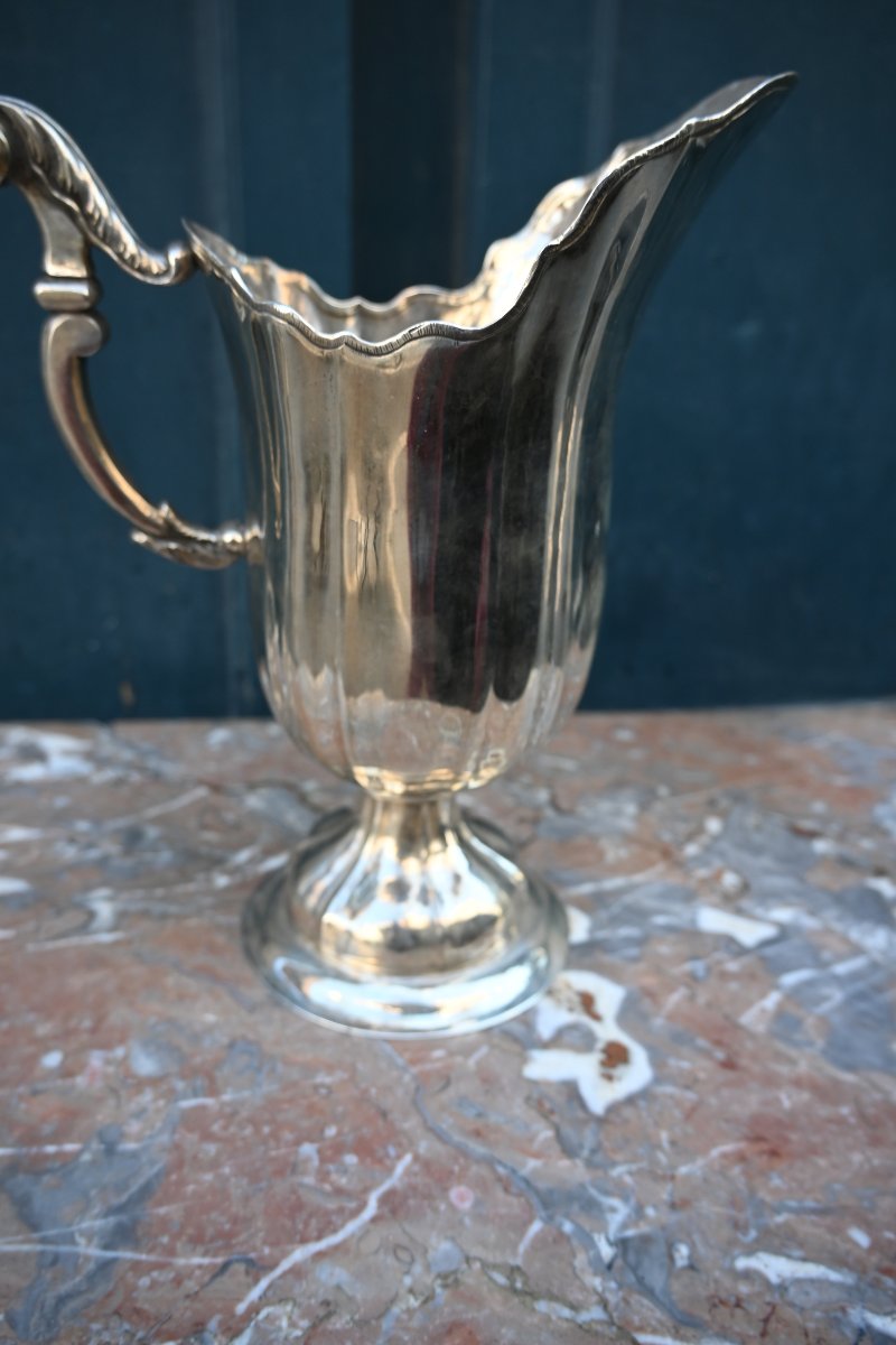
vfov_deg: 63.2
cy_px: 672
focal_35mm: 29
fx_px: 1092
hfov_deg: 44.6
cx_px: 448
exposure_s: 1/250
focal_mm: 19.5
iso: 250
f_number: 4
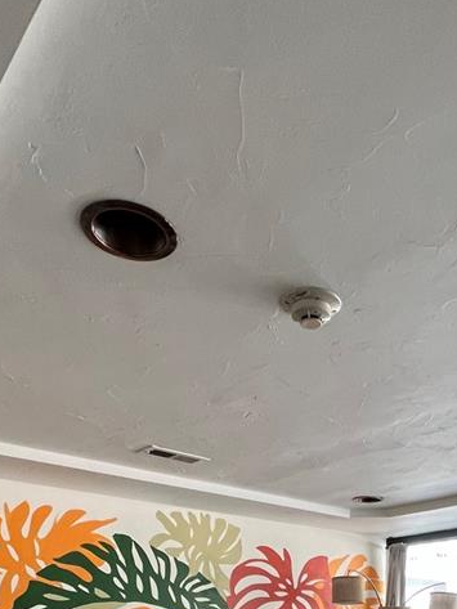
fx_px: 581
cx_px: 333
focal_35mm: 33
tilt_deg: -9.9
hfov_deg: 41.9
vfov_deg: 38.3
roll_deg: +0.1
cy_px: 756
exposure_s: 1/60
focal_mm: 1.57
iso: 125
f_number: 1.8
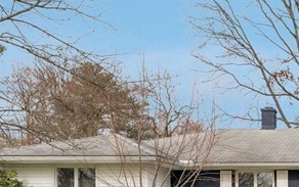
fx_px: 451
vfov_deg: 21.7
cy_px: 225
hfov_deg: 31.0
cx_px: 357
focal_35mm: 55
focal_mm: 14.6
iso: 200
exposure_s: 1/320
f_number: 8
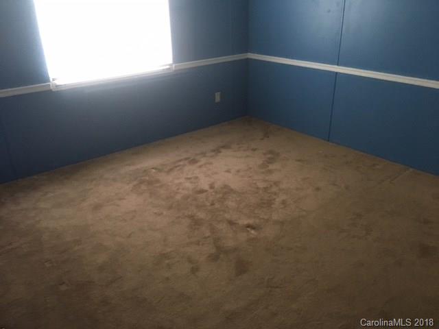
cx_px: 220
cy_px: 164
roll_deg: +1.8
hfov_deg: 61.7
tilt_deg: -24.0
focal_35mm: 29
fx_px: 368
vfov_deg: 48.2
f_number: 2.2
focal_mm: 4.15
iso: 160
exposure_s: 1/30
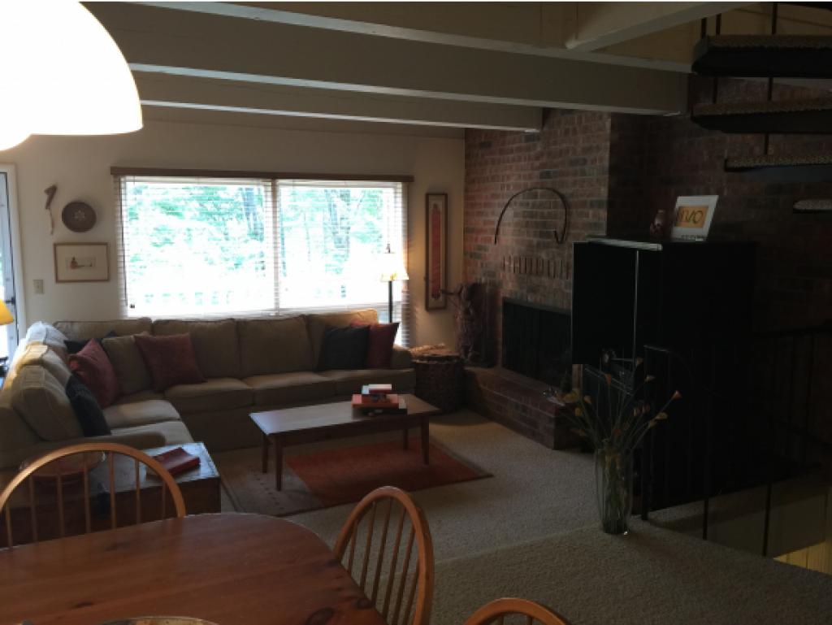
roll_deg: -0.7
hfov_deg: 61.6
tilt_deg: -8.4
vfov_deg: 48.3
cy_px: 312
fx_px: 697
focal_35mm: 29
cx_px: 416
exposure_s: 1/30
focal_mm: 4.15
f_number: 2.2
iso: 50
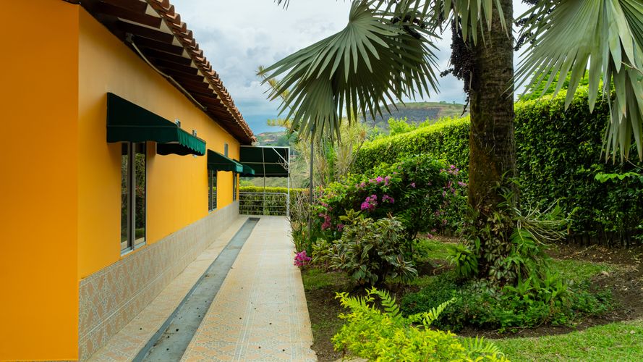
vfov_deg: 41.1
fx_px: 482
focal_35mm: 28
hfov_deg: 67.4
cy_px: 181
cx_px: 322
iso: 400
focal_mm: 18
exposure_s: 1/200
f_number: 9
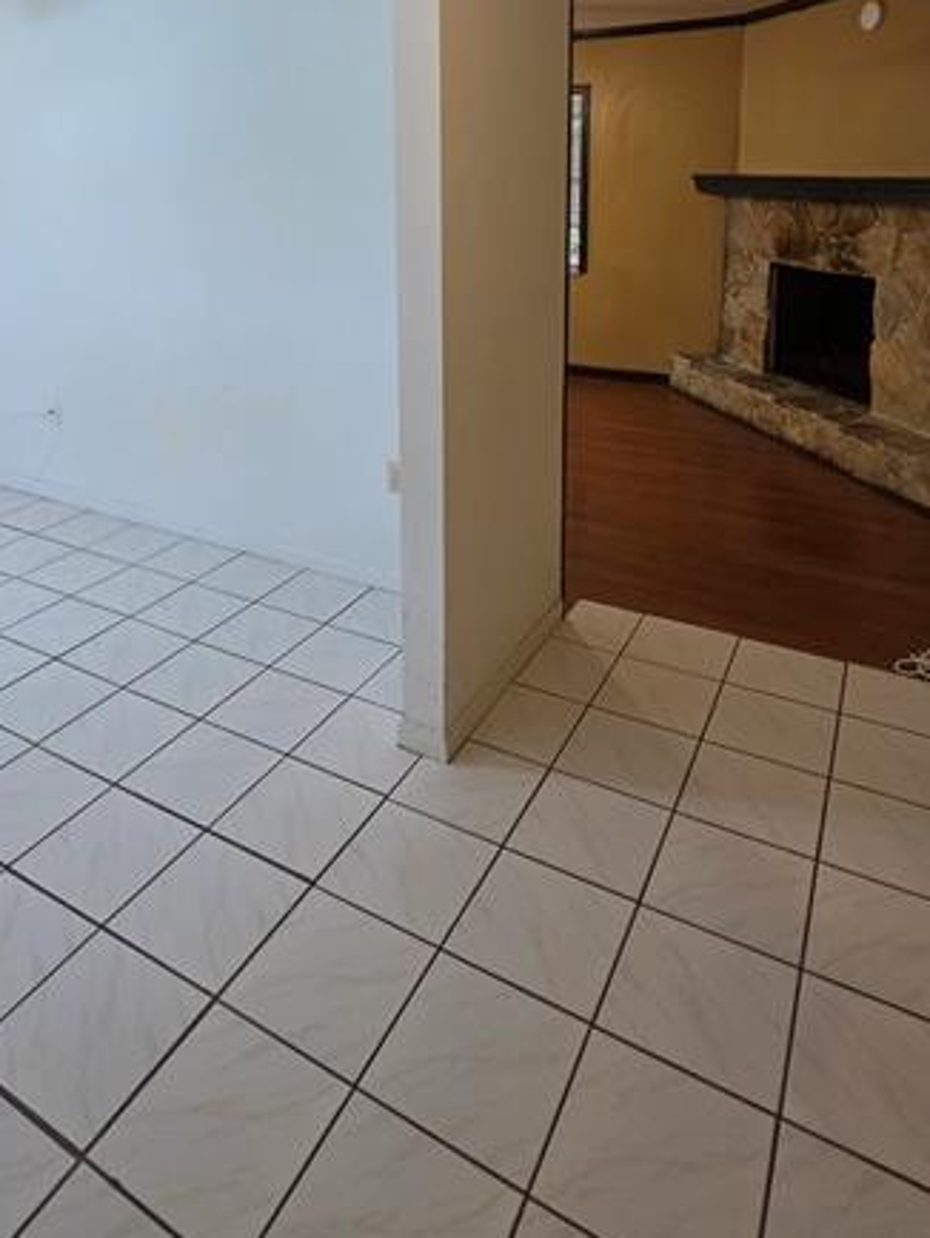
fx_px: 823
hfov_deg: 58.6
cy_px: 339
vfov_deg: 69.9
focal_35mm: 23
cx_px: 382
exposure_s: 1/120
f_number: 1.9
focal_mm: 2.2
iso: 200
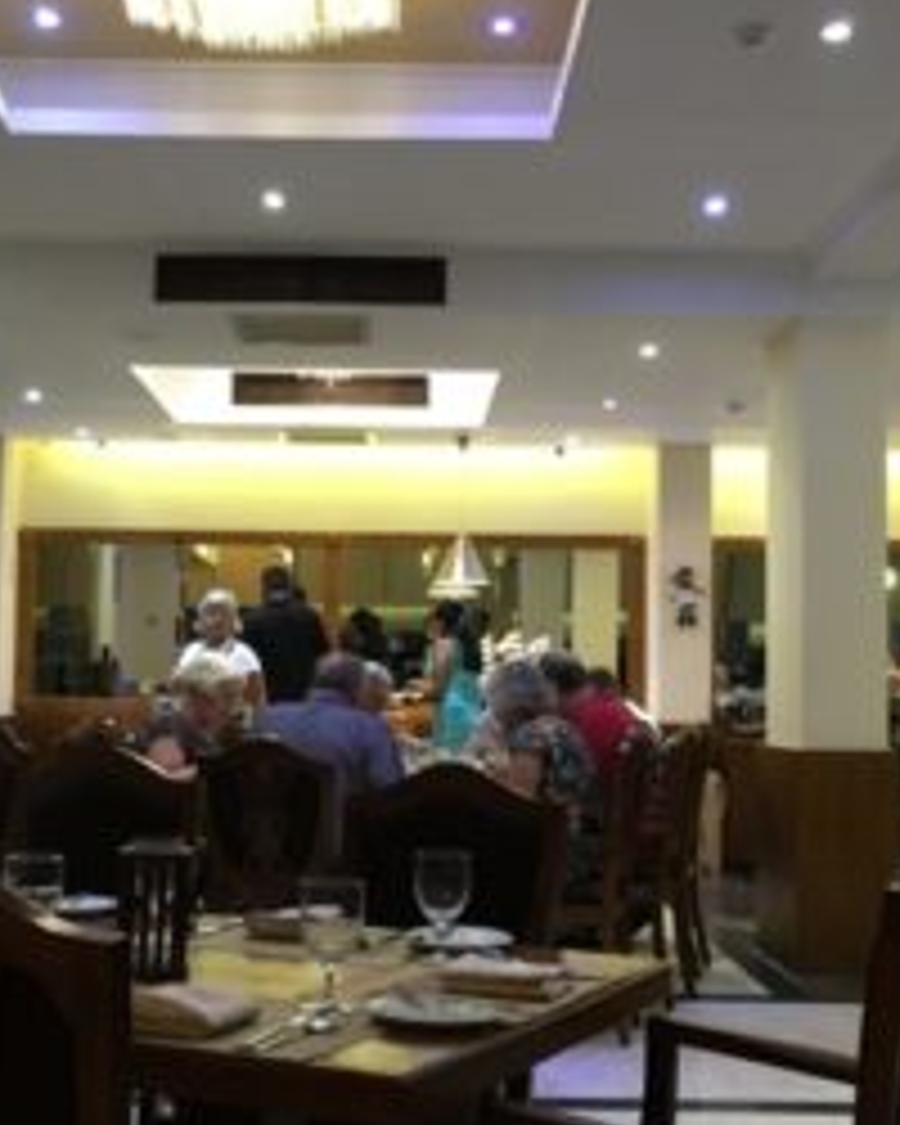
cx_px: 392
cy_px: 572
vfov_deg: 36.7
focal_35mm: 51
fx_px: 1698
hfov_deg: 29.7
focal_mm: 4.15
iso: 200
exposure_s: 1/17
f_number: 2.2
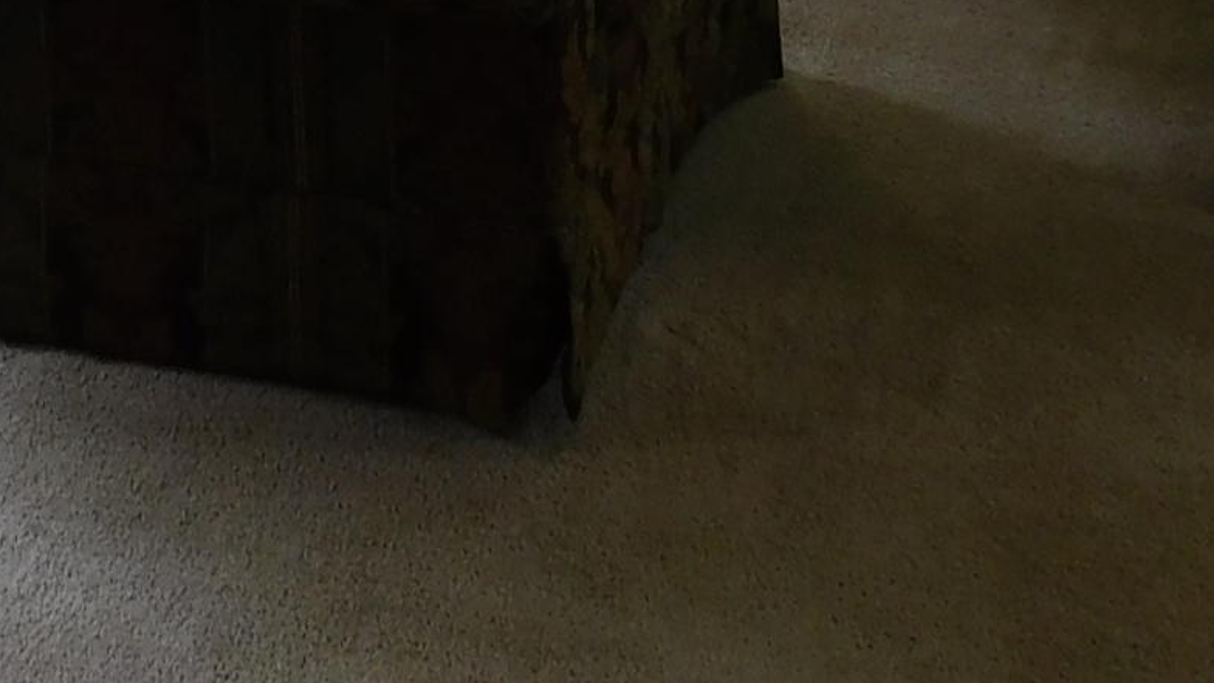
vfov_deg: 11.1
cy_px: -633
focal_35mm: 100
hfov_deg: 20.8
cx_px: 87
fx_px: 3219
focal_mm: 4.1
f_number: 3
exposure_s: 1/60
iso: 125
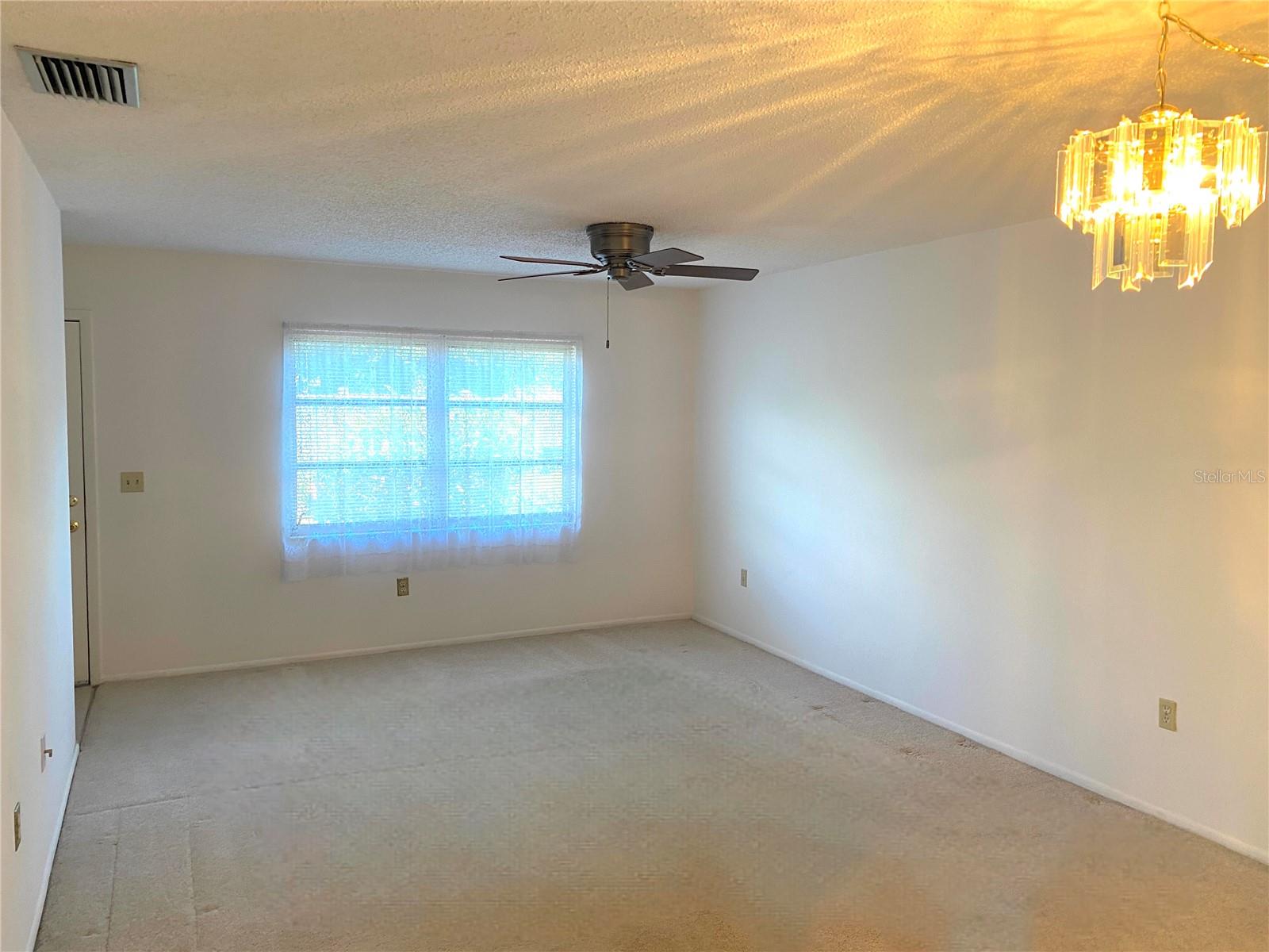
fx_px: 953
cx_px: 634
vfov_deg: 53.1
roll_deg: -0.7
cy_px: 476
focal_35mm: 26
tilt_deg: -2.1
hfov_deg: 67.3
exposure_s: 1/60
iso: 160
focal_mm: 4.25
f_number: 1.8
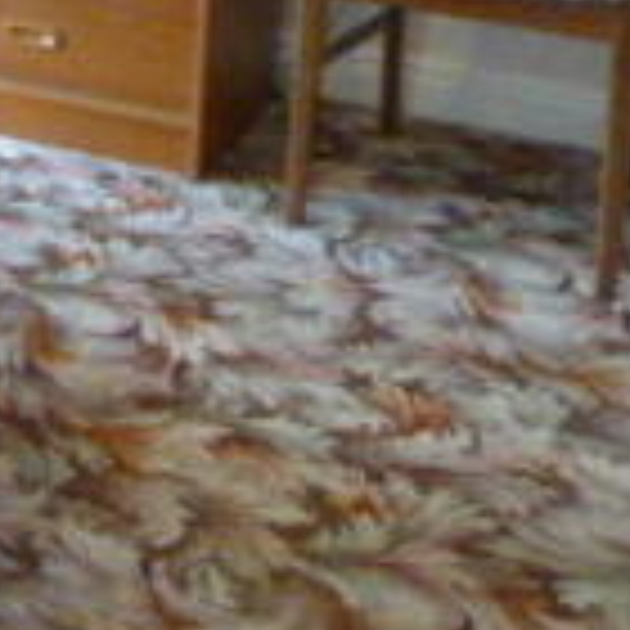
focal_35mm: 92
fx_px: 1894
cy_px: -286
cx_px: -398
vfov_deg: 17.2
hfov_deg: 16.6
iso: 800
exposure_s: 1/50
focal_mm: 4.5
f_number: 2.8
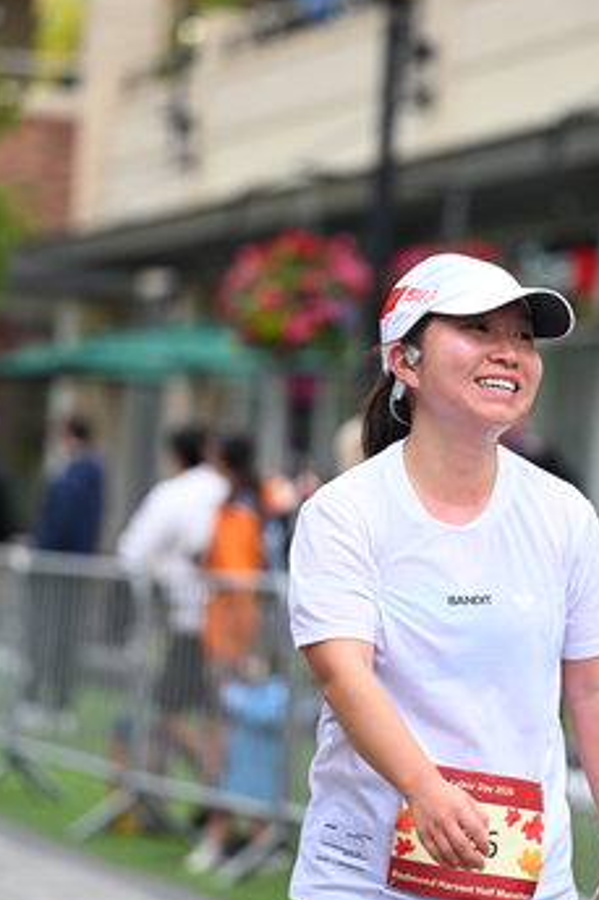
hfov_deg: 7.4
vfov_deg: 11.2
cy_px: 445
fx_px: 4597
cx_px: 459
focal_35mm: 184
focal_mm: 115
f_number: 2.8
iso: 640
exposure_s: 1/2000
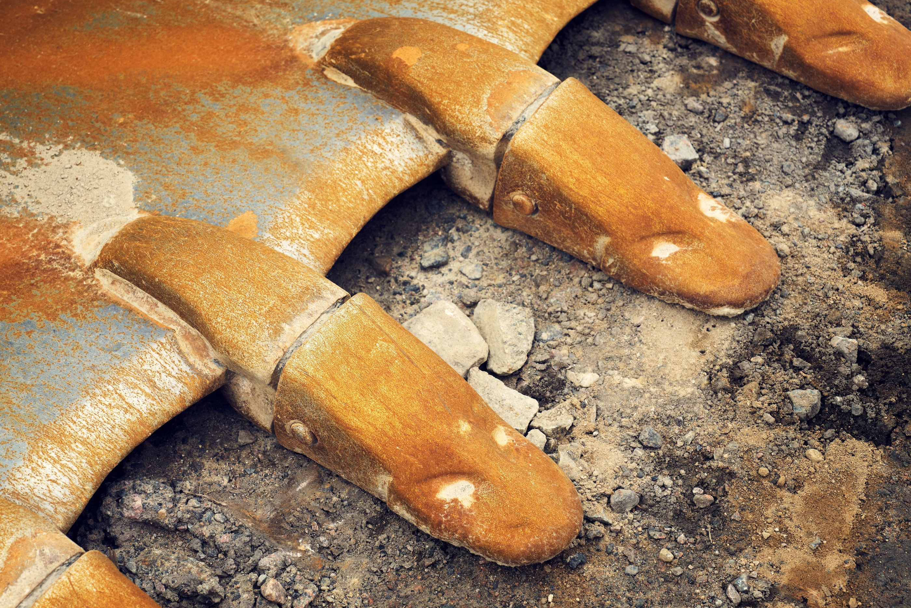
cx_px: 441
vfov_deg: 18.2
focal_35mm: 75
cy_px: 313
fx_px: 1898
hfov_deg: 27.0
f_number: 6.3
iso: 200
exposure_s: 1/125
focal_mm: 70
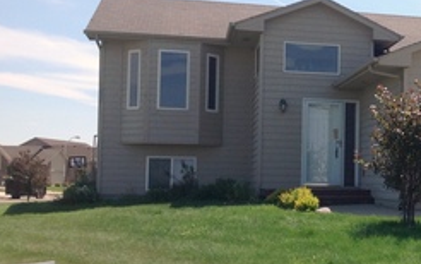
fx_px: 884
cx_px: 421
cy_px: 125
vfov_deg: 17.0
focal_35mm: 77
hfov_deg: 25.5
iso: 50
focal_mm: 4.28
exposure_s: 1/1513
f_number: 2.4
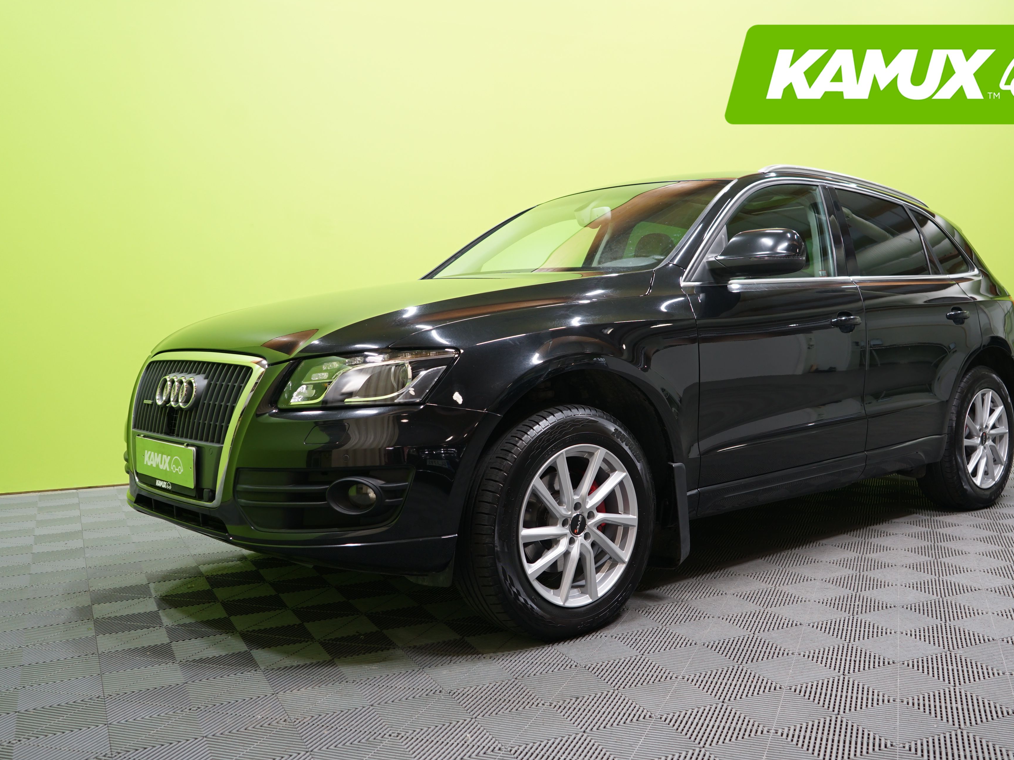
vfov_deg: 42.9
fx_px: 967
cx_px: 579
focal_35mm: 33
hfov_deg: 55.1
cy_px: 374
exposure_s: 1/30
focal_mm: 30
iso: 400
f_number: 4
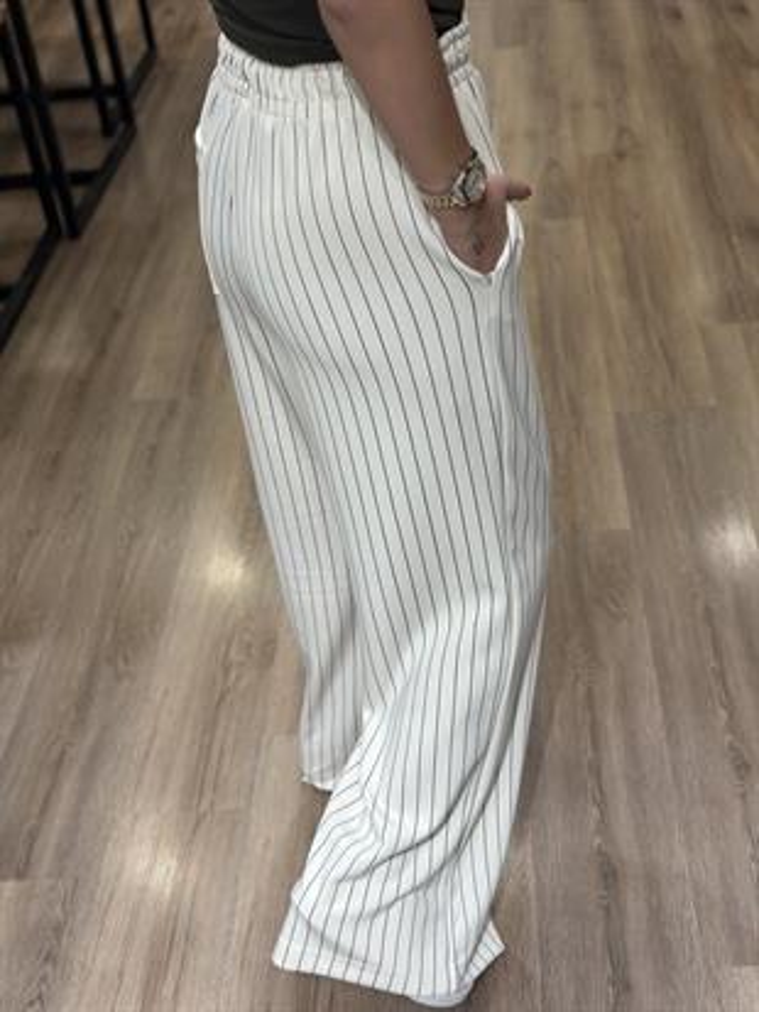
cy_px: 506
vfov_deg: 39.6
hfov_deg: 30.3
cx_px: 380
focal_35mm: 48
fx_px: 1403
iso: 125
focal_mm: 6.86
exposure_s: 1/100
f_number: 1.78
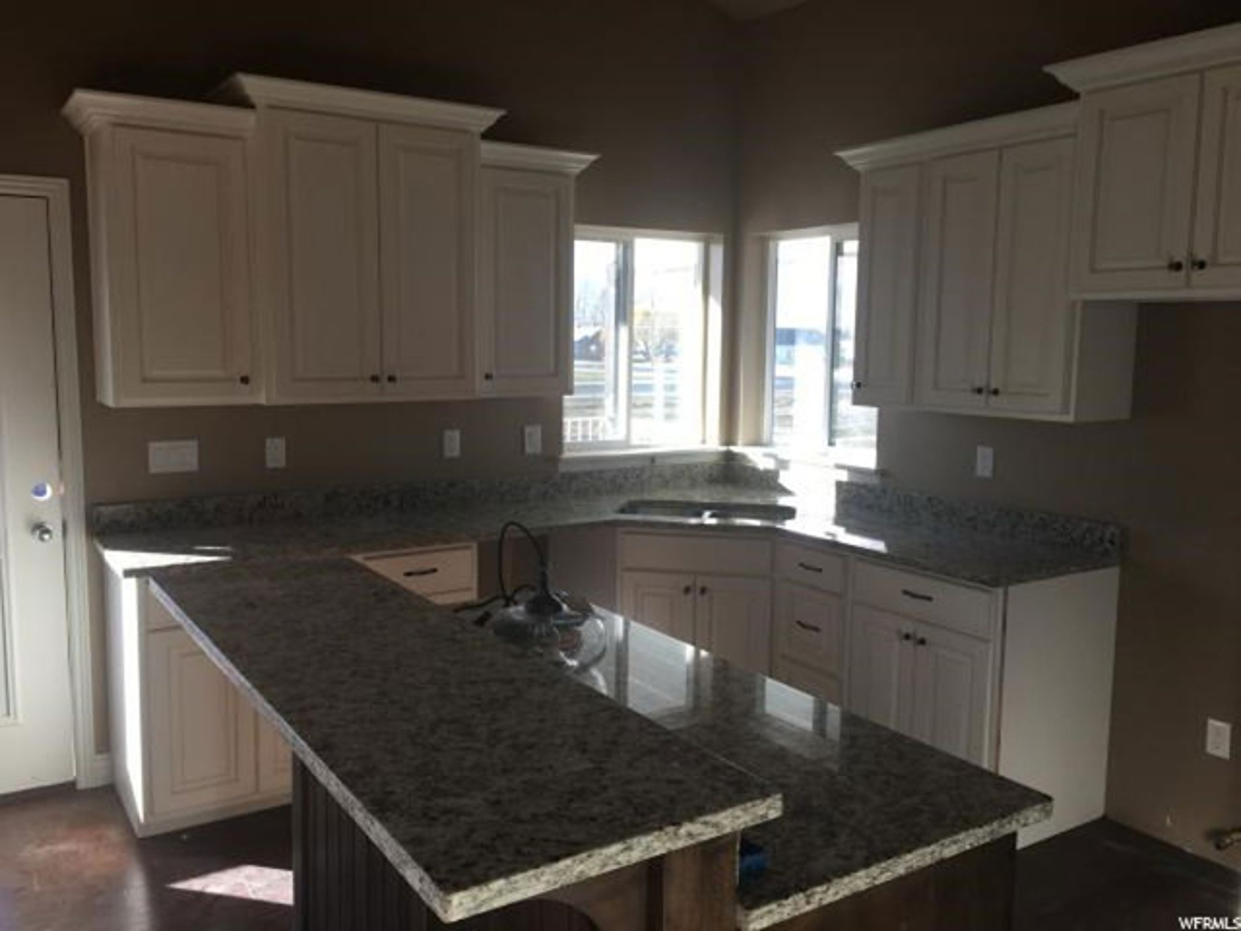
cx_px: 620
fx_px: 1040
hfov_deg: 61.7
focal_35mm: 29
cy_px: 466
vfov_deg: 48.2
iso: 25
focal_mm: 4.15
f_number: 2.2
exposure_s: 1/120
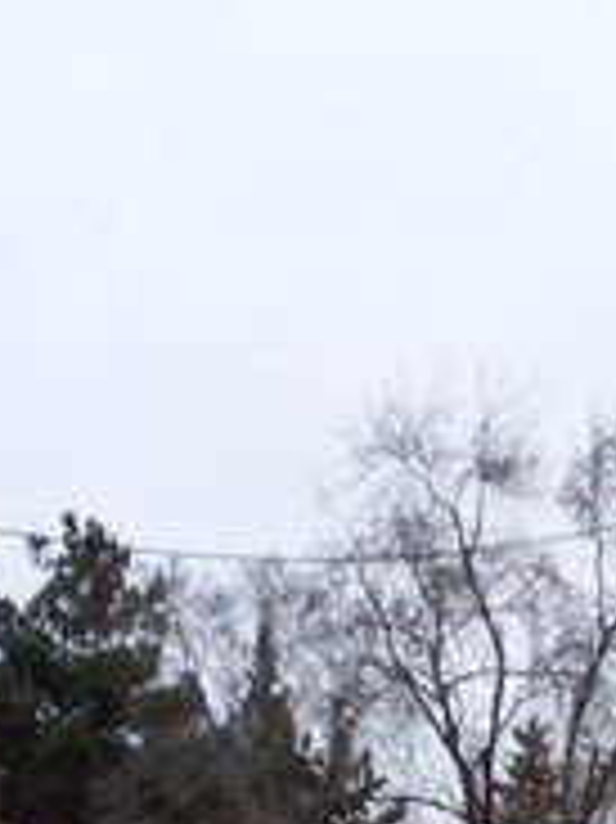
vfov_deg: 21.8
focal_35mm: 84
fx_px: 1995
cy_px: 955
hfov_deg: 17.1
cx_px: 620
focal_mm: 3.3
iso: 40
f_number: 2.2
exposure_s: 1/419
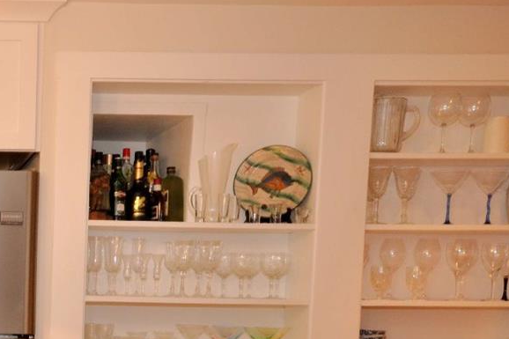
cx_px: -103
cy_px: 350
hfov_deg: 29.5
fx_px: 824
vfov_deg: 22.3
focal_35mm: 58
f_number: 18
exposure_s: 1/3
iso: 400
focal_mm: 15
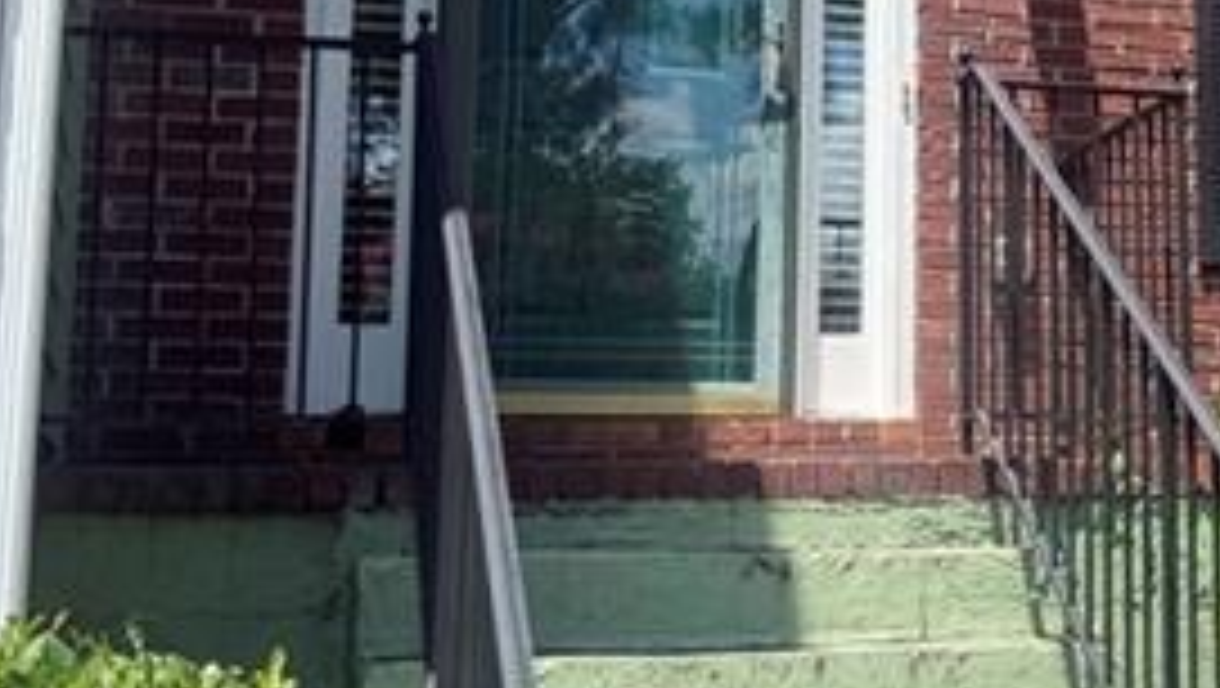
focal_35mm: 74
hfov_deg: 26.8
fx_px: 2396
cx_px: 1265
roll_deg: +1.0
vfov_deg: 16.3
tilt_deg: +9.9
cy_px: 189
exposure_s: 1/2110
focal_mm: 6.76
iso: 80
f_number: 1.78
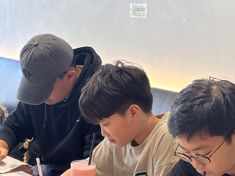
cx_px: 156
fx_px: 577
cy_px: 135
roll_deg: -2.4
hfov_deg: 22.9
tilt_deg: -8.3
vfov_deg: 17.3
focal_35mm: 85
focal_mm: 5.1
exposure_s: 1/120
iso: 100
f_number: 1.6
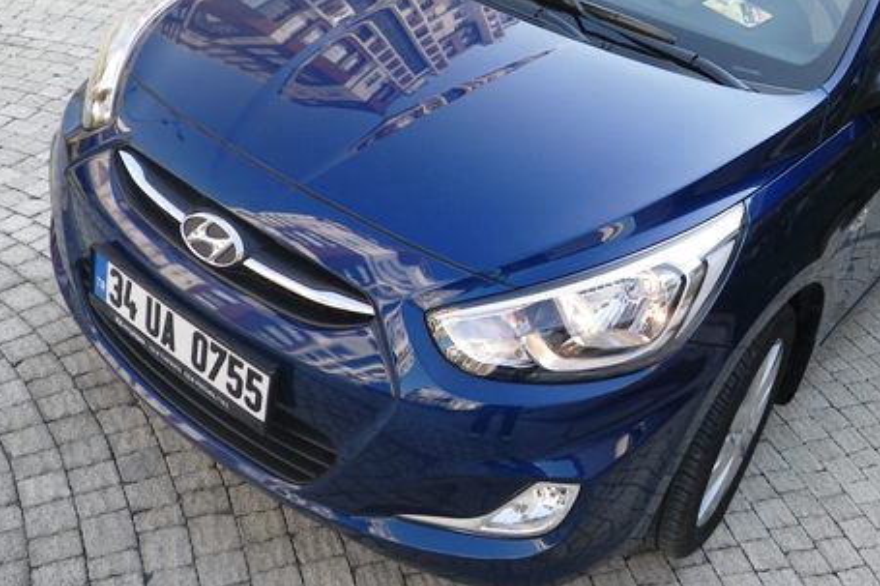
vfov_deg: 31.9
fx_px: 1002
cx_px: 576
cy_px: 137
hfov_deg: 46.8
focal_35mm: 41
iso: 80
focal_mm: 5
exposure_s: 1/125
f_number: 3.5
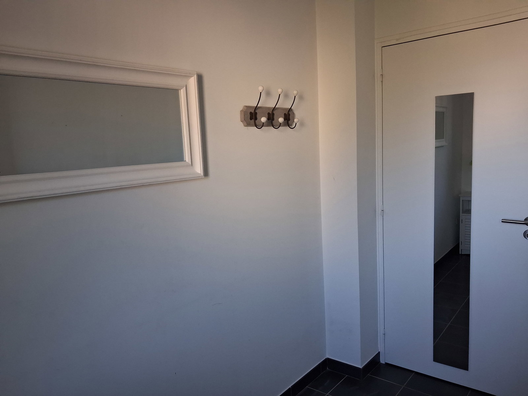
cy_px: 198
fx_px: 412
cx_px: 264
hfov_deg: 65.3
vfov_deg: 51.4
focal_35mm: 27
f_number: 1.8
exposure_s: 1/120
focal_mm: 4
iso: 400
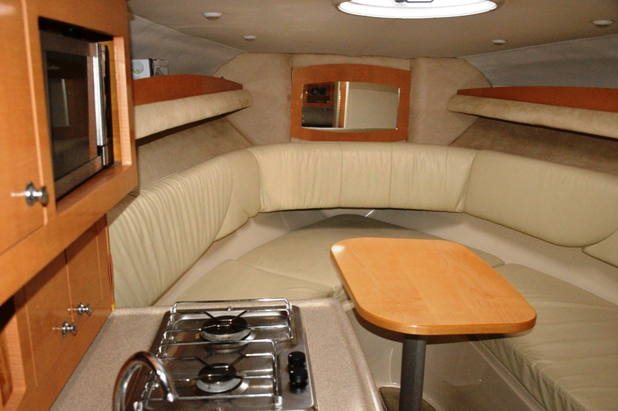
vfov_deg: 38.3
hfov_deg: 55.1
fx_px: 592
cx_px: 309
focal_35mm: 34
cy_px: 206
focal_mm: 23
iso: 2500
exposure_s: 1/125
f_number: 3.8
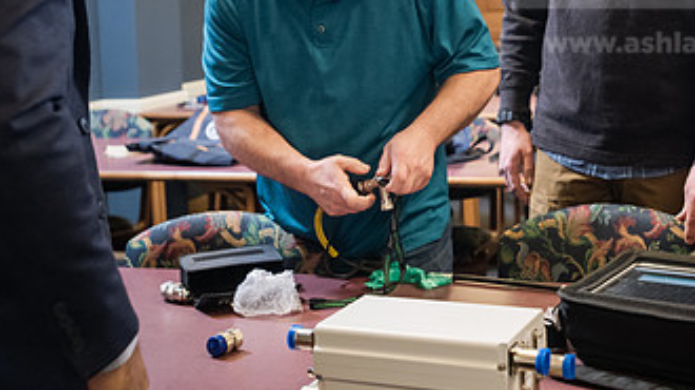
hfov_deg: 35.2
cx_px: 449
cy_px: 87
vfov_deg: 20.1
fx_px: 1086
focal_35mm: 59
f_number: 3.2
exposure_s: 1/200
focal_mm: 32
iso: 1600
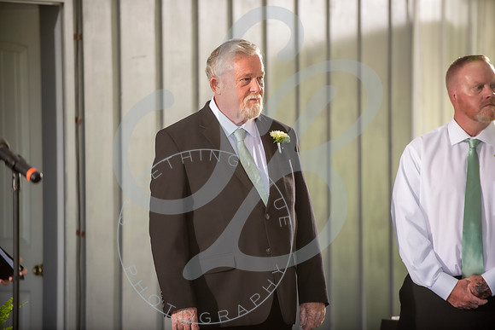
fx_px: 2613
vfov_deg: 7.2
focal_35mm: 190
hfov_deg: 10.8
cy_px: 165
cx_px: 248
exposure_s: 1/200
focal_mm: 190
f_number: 2.8
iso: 320
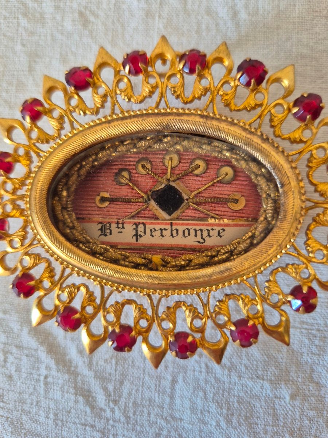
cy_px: 219
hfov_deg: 58.9
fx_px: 291
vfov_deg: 73.9
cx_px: 164
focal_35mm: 23
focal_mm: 5.4
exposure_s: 1/100
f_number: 1.8
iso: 400
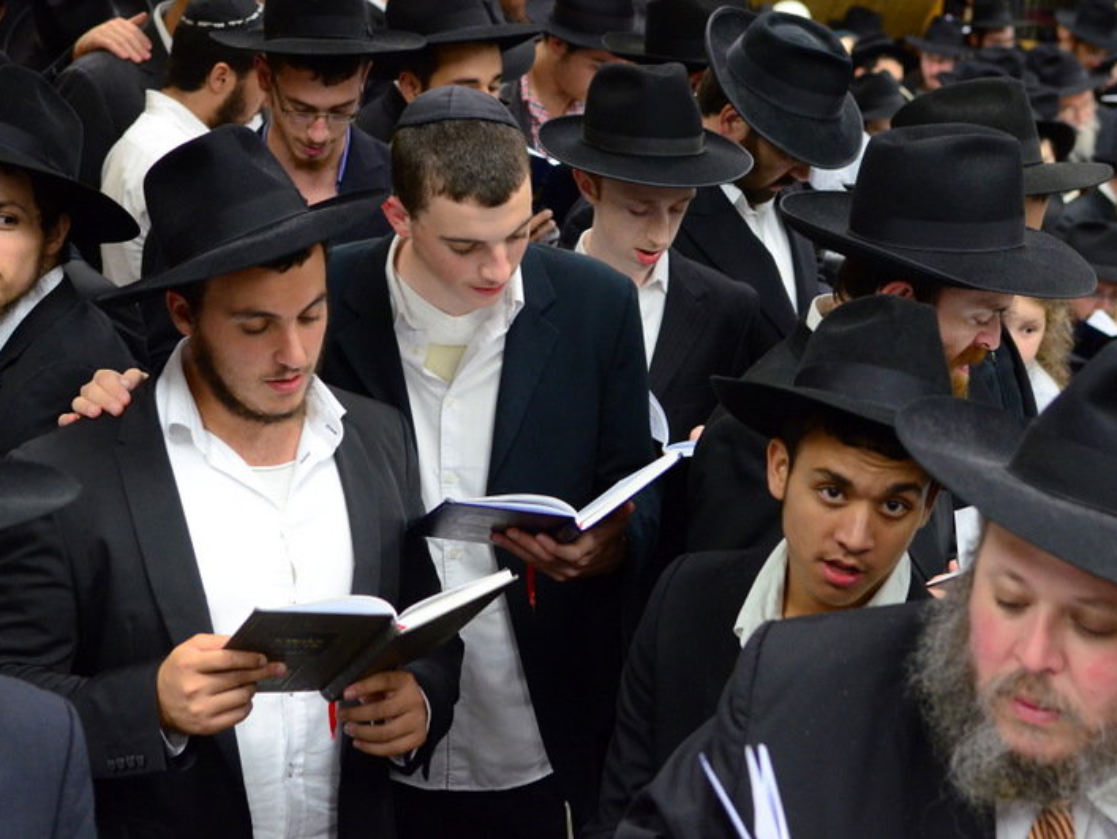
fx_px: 2002
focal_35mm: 62
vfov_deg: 23.7
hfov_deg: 31.2
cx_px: 545
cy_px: 419
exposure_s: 1/80
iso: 2000
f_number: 3.5
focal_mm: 38
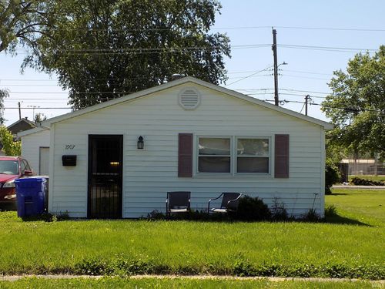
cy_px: 144
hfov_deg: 29.8
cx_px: 192
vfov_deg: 22.6
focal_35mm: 65
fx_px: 723
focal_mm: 11.5
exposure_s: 1/400
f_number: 4.1
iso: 80
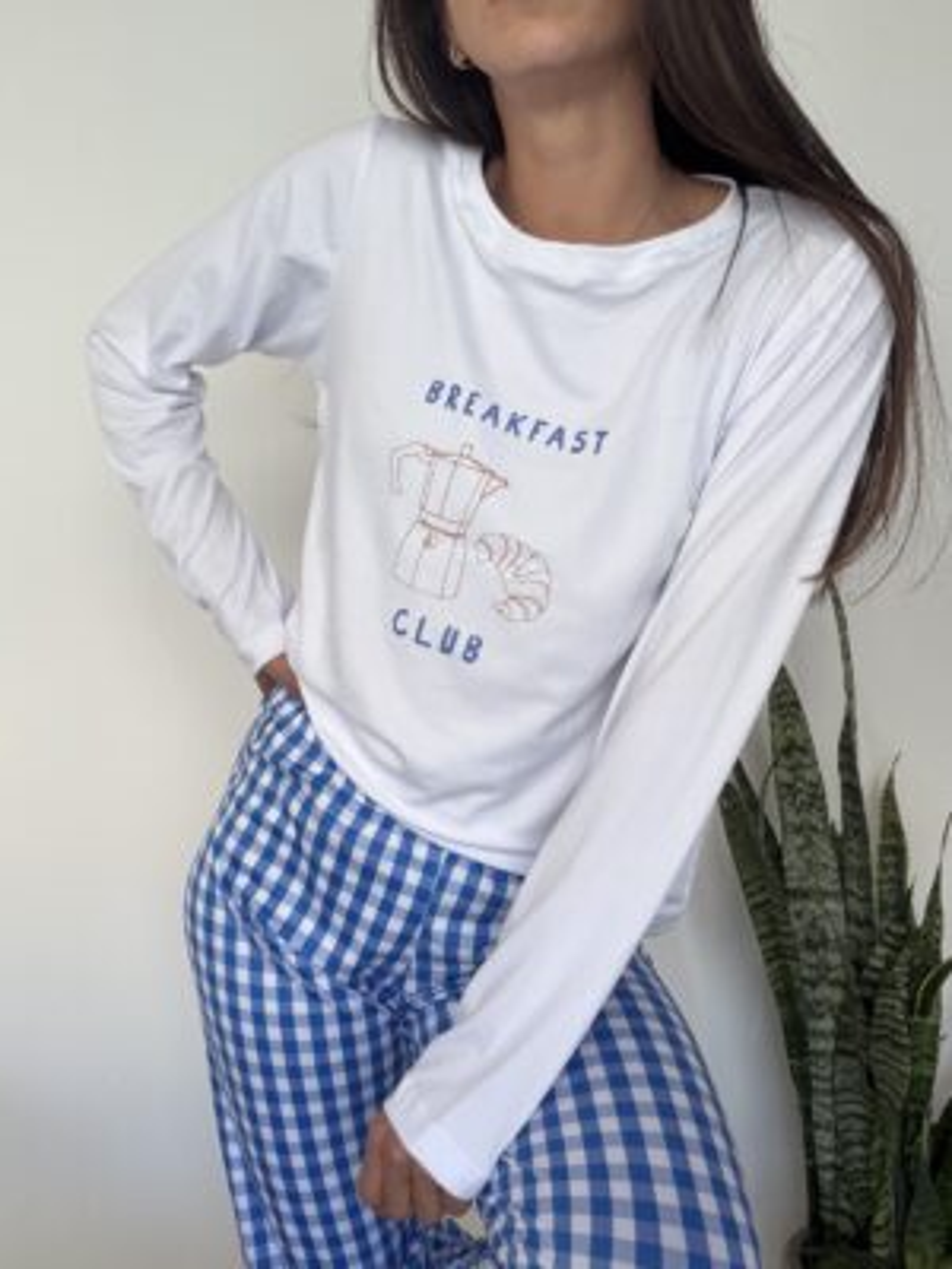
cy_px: 634
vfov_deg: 60.0
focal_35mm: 30
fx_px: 1100
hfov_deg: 46.8
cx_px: 476
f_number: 1.9
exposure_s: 1/60
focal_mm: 2.71
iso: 100
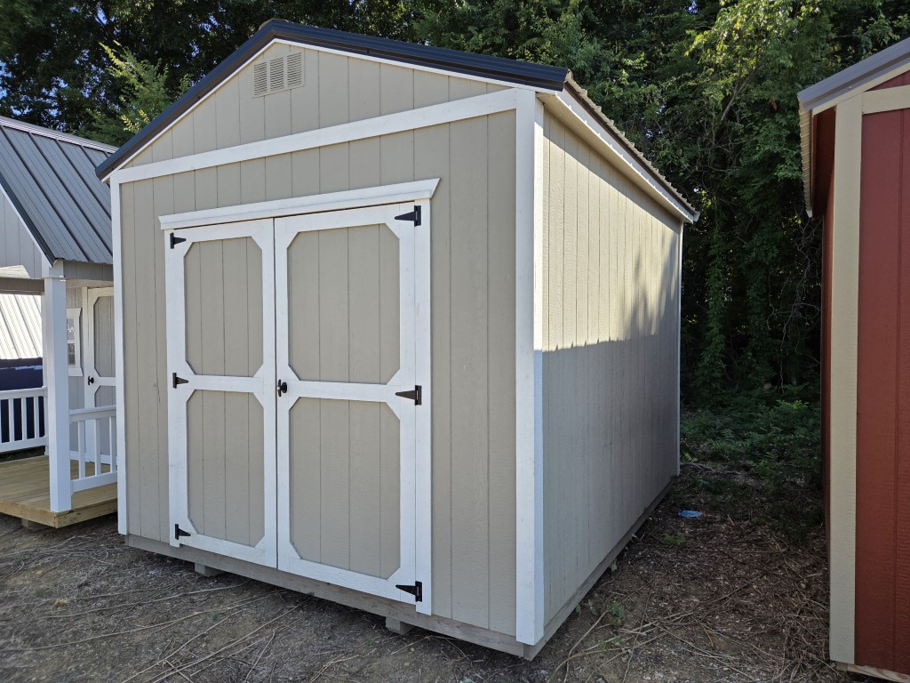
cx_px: 455
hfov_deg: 73.9
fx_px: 605
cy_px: 342
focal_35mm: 23
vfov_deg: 58.9
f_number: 1.8
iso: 80
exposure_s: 1/2797
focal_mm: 5.4
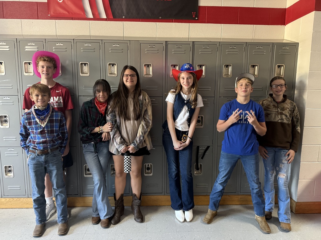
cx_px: 160
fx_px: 223
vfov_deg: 56.8
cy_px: 120
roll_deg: -0.7
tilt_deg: -6.8
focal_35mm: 24
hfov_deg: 71.6
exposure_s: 1/60
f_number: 1.78
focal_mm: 6.76
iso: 500
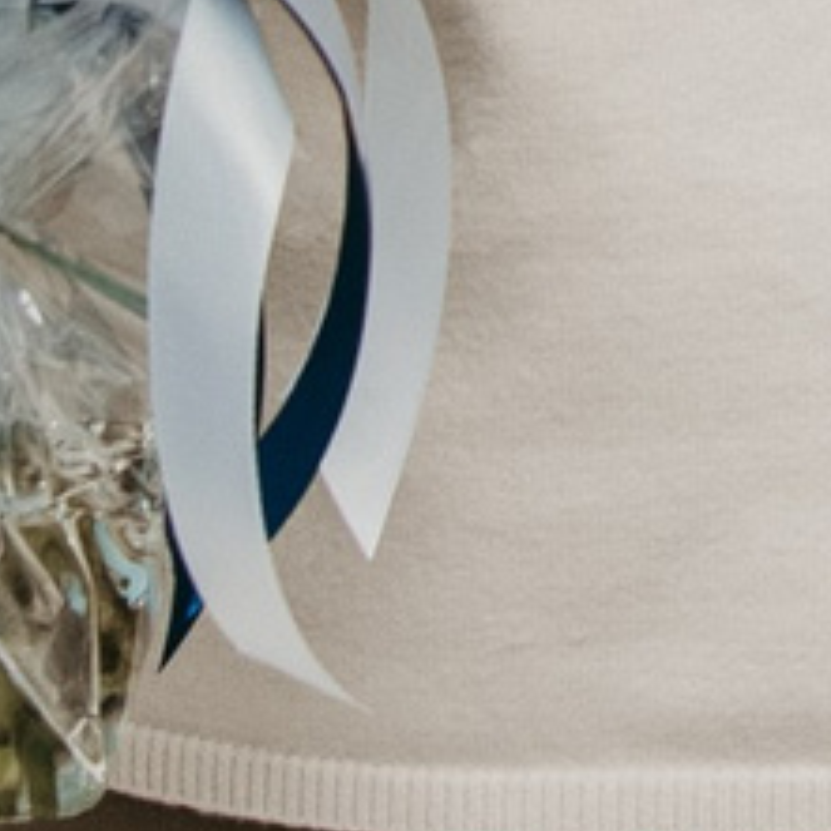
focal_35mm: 305
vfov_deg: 5.5
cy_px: -1411
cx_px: 1980
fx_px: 8284
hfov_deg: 5.5
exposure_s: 1/160
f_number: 4
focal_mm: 29
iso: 160
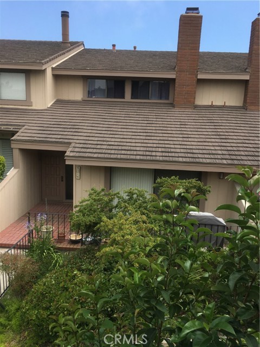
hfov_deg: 48.2
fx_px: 290
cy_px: 174
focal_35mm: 29
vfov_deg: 61.7
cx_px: 130
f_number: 2.2
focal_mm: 4.15
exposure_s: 1/1131
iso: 25
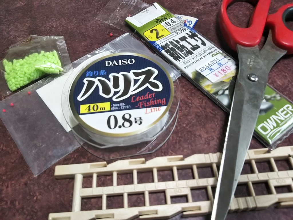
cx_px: 146
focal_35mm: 30
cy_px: 110
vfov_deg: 46.8
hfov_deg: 60.0
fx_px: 254
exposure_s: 1/30
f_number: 2.2
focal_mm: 4
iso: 80
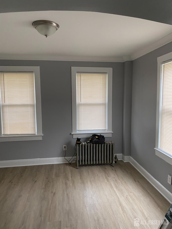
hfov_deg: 53.1
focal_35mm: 26
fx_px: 172
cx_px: 86
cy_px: 114
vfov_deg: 67.3
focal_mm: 4.25
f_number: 1.8
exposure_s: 1/60
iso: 160
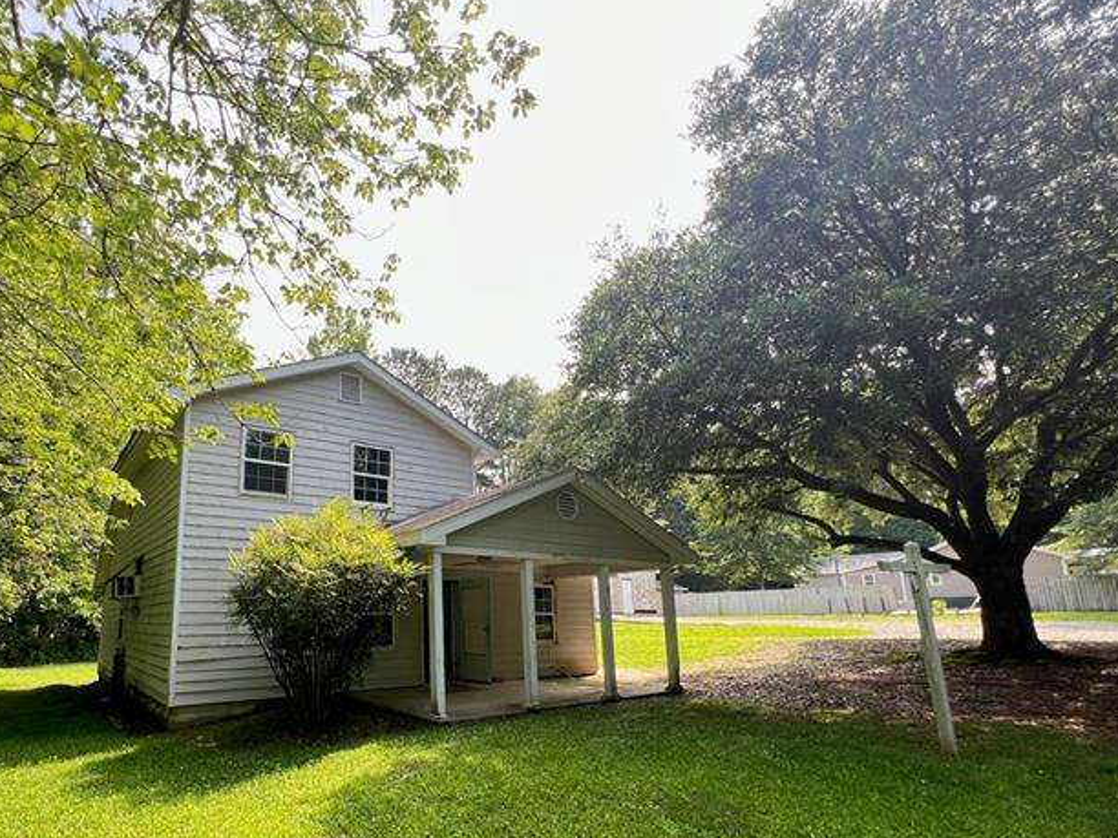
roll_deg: +0.3
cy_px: 511
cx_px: 398
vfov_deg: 73.7
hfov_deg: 88.6
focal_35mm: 17
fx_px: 549
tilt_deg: +9.3
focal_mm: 1.57
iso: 32
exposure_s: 1/168
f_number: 1.8
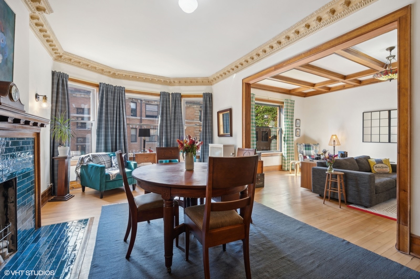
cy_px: 140
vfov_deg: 77.2
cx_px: 210
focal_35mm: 15
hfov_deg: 100.4
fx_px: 175
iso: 200
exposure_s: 1/8
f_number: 9.5
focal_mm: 15
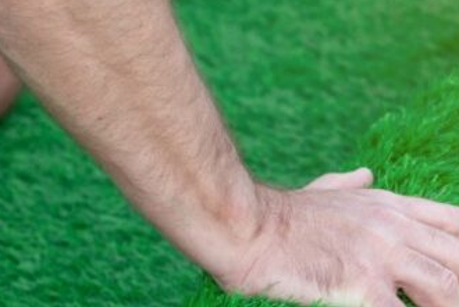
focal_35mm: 155
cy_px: 338
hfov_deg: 12.8
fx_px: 1979
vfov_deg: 8.8
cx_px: 584
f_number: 4.5
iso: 100
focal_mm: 50
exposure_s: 1/100
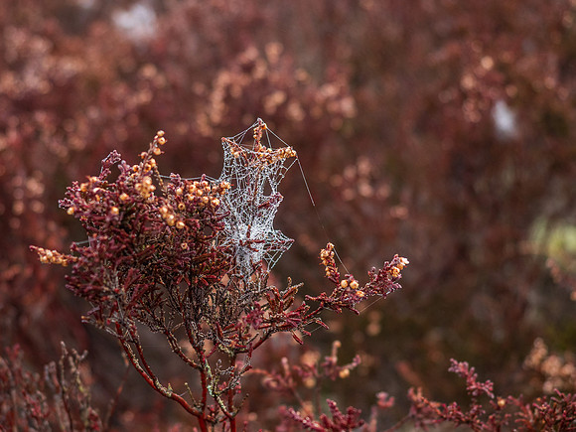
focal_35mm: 66
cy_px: 218
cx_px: 251
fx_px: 1098
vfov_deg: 22.2
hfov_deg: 29.4
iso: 200
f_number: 2.8
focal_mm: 26
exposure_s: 1/100
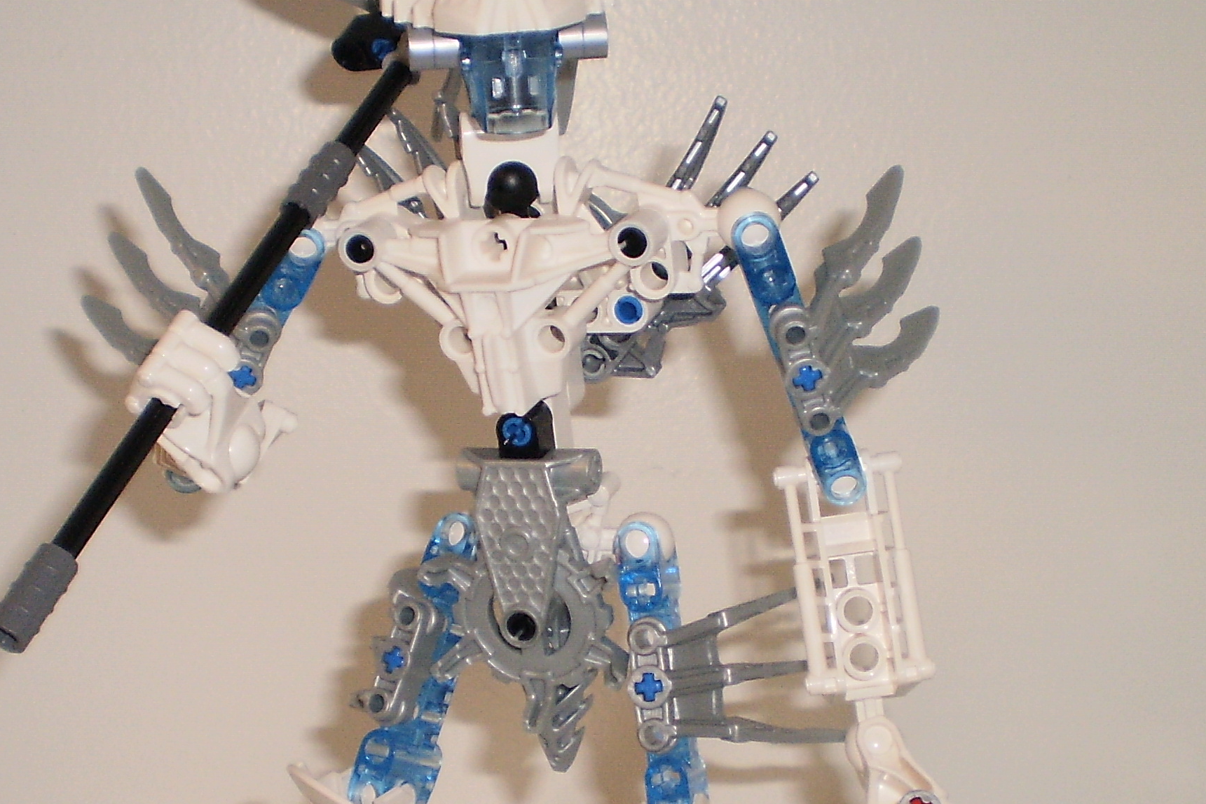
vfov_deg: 19.1
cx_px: 547
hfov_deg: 28.4
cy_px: 534
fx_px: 2379
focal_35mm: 71
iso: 125
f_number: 3.1
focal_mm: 6.3
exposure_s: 1/30
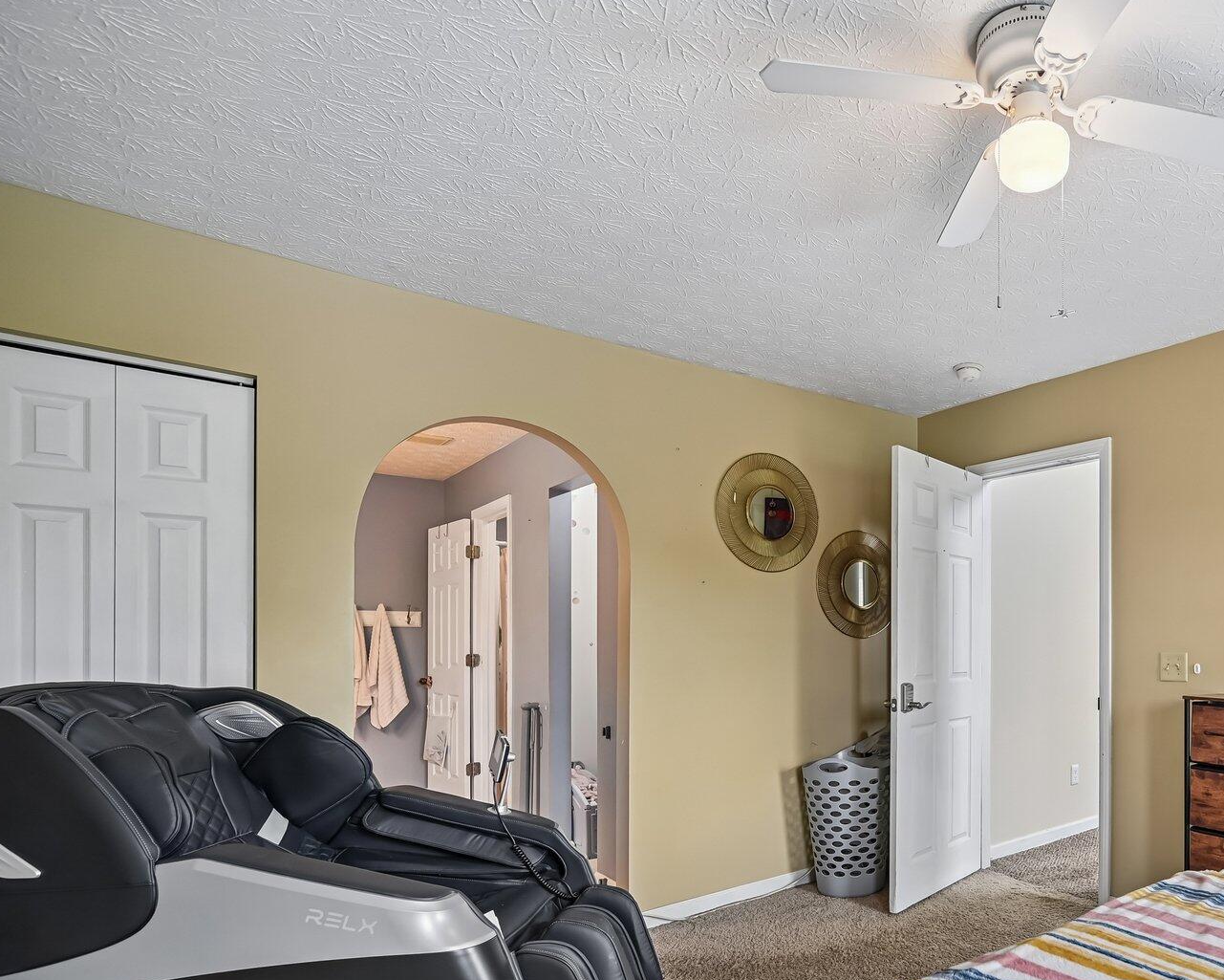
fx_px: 761
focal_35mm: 21
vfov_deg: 64.2
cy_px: 634
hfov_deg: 70.9
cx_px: 956
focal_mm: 14
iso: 400
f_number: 4
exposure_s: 1/20
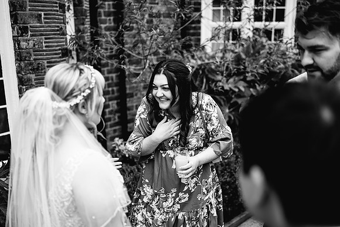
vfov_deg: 36.5
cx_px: 170
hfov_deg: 52.7
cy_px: 113
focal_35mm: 36
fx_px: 344
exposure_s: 1/2000
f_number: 1.6
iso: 100
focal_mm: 35
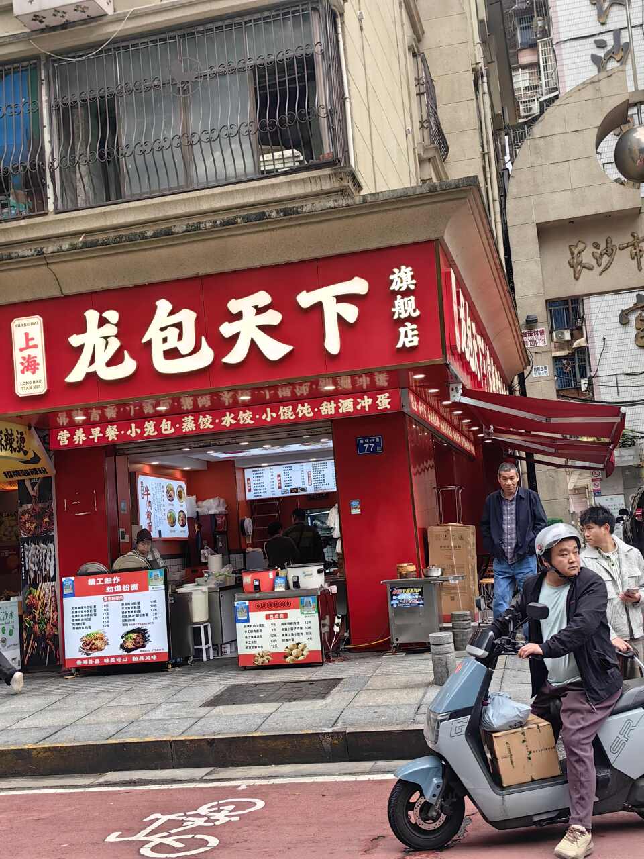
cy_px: 430
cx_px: 322
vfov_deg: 46.8
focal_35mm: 40
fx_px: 992
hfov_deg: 36.0
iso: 50
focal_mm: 5.75
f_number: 2
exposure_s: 1/787
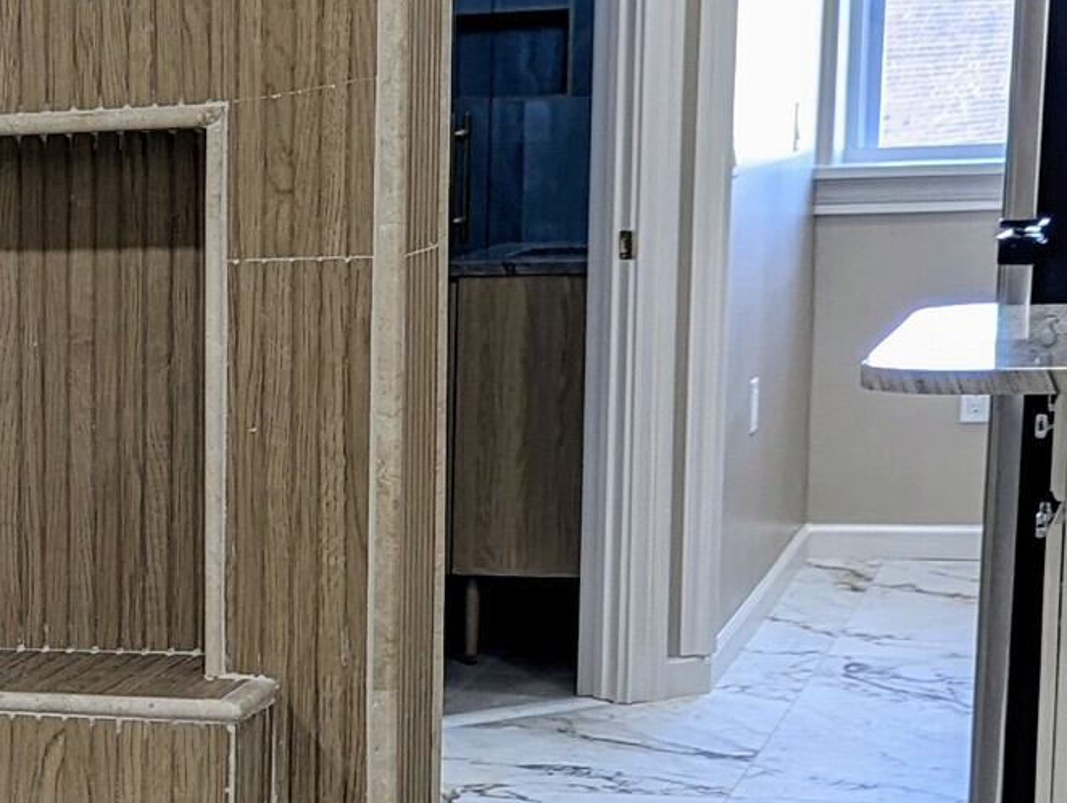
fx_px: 3425
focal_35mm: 111
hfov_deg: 16.3
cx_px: -474
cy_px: 795
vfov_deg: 13.2
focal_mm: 6.81
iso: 39
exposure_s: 1/40
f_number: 1.85
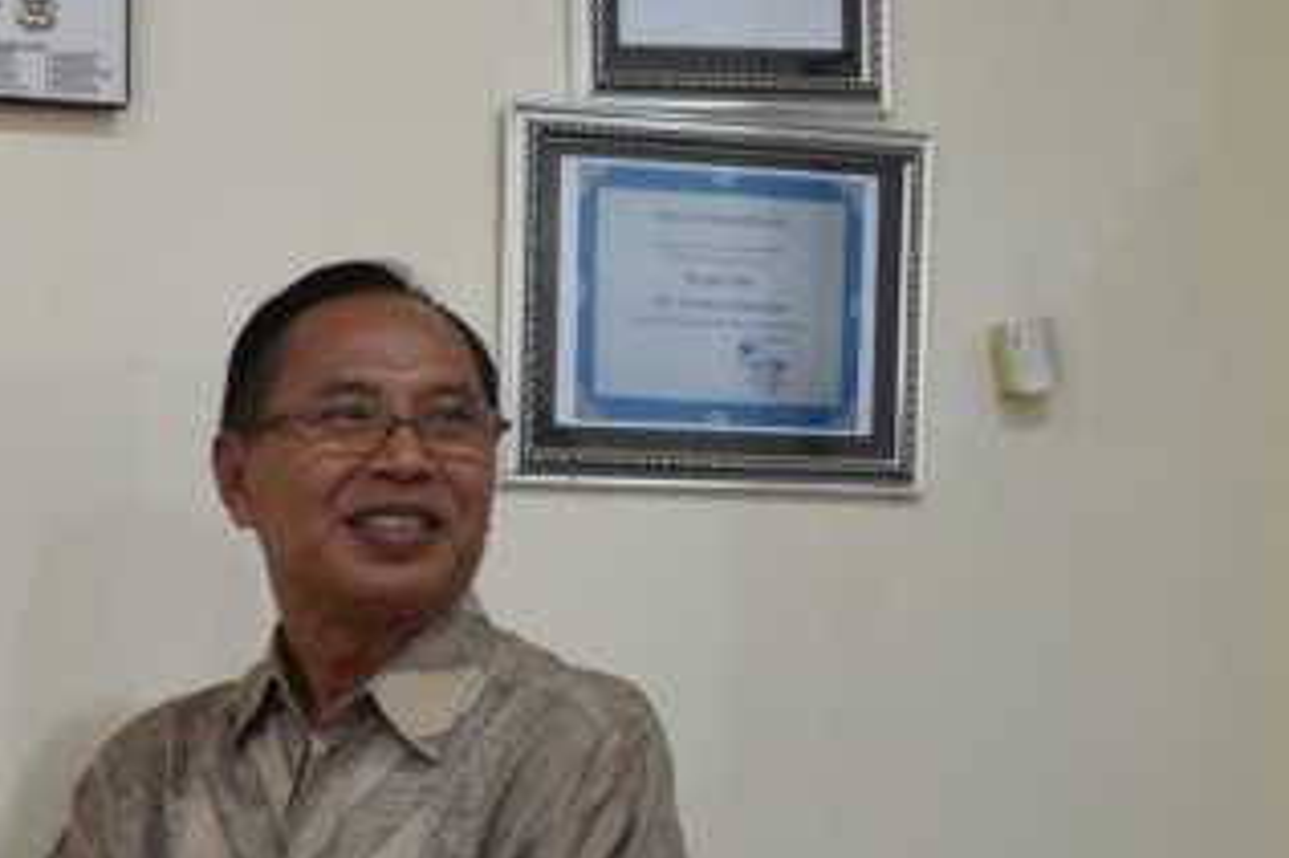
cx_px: -297
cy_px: 958
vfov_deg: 13.8
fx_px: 3471
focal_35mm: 97
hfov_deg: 19.7
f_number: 5
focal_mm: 20
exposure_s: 1/60
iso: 1800
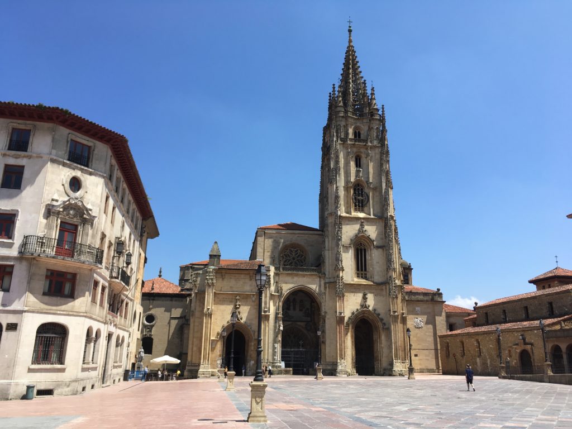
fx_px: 479
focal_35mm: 29
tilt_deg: +16.2
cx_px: 286
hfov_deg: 61.7
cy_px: 214
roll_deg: -1.3
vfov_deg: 48.2
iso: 25
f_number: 2.2
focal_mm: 4.15
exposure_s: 1/1508
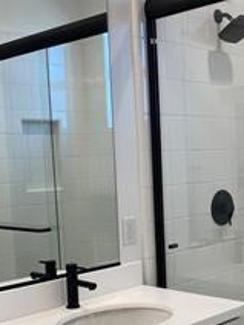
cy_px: 233
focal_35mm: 59
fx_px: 555
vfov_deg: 32.2
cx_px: 172
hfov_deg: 24.6
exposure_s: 1/120
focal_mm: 4.25
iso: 40
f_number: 1.8
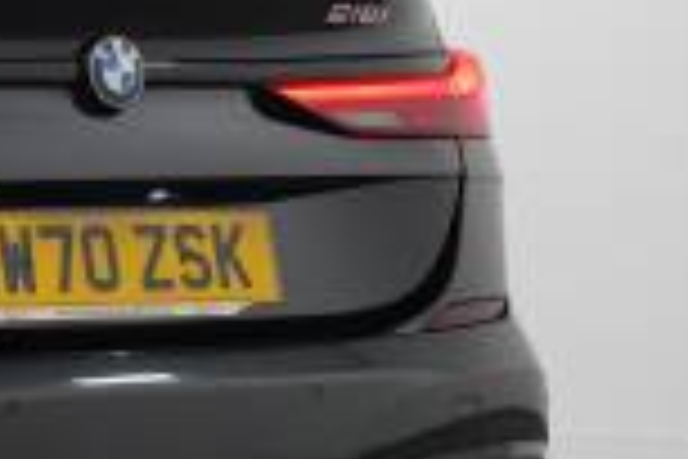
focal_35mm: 195
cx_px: -504
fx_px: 3728
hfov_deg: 10.0
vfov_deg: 7.0
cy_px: 50
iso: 1250
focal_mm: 46.5
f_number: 4
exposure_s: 1/160
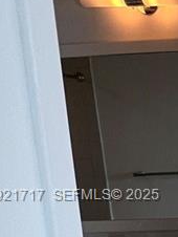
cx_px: 437
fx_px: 472
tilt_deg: -7.3
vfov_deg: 27.5
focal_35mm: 69
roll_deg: +2.3
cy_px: 196
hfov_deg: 14.0
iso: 80
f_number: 1.8
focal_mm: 1.57
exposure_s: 1/120
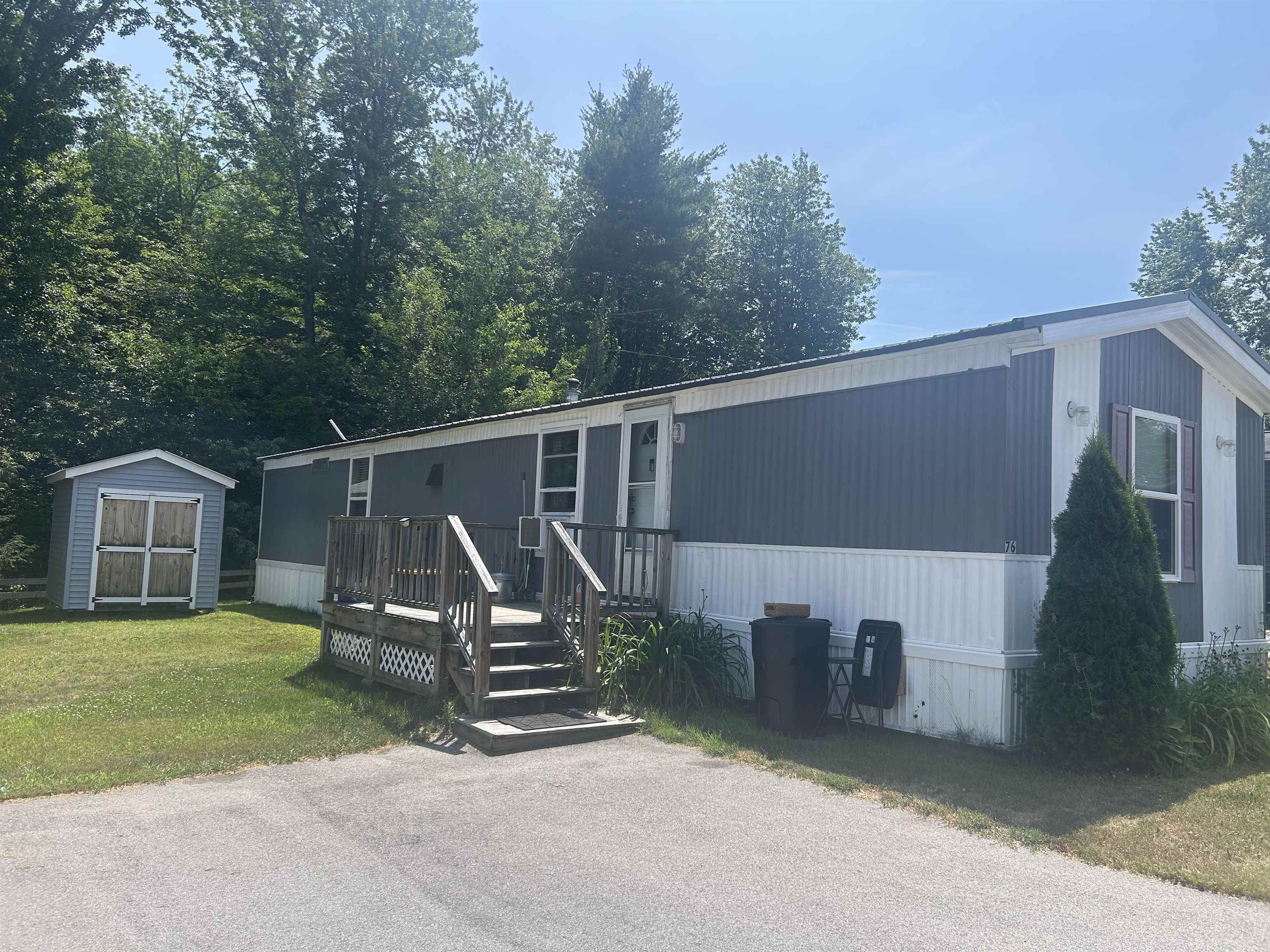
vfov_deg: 53.1
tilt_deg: +4.4
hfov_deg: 67.3
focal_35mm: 26
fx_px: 954
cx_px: 635
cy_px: 476
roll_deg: -2.1
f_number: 1.5
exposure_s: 1/3077
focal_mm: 5.7
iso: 50
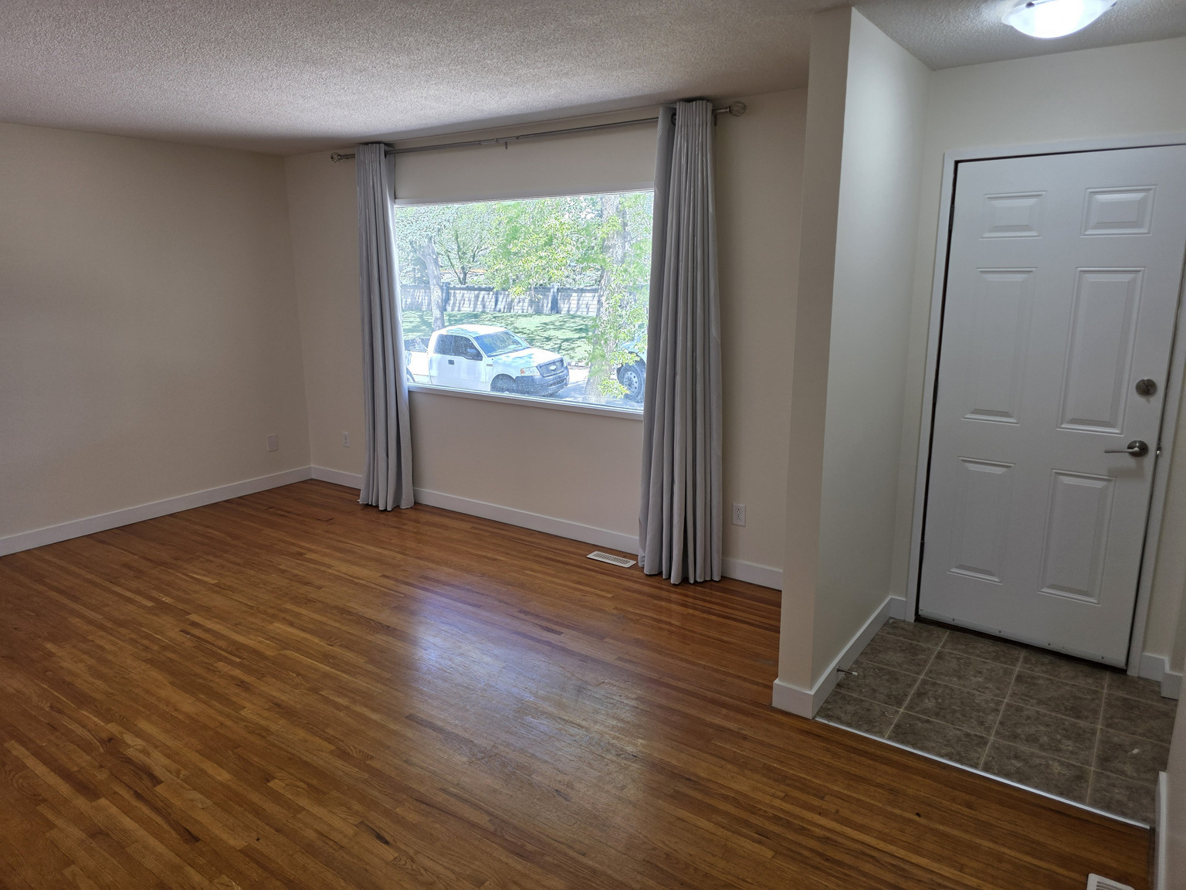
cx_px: 593
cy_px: 445
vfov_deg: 58.9
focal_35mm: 23
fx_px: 788
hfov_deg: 73.9
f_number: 1.7
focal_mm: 6.3
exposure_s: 1/180
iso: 80
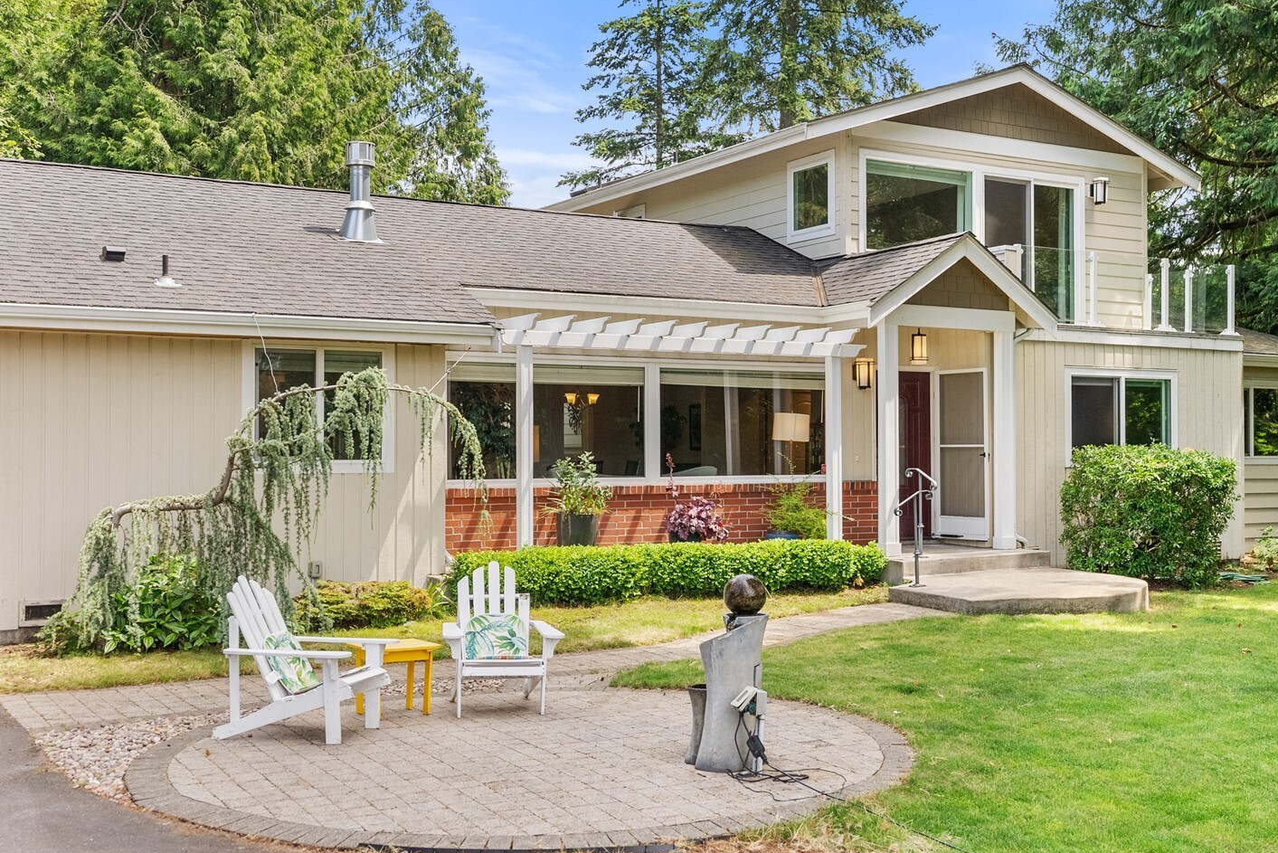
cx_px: 738
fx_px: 1491
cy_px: 390
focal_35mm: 42
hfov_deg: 46.2
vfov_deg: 31.9
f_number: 5.6
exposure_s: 1/800
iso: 800
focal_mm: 35
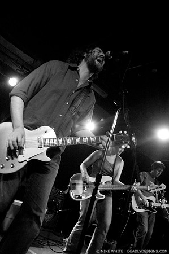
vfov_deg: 62.0
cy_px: 127
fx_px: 212
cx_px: 84
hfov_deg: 43.5
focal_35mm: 30
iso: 800
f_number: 2.8
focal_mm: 20
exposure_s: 1/30
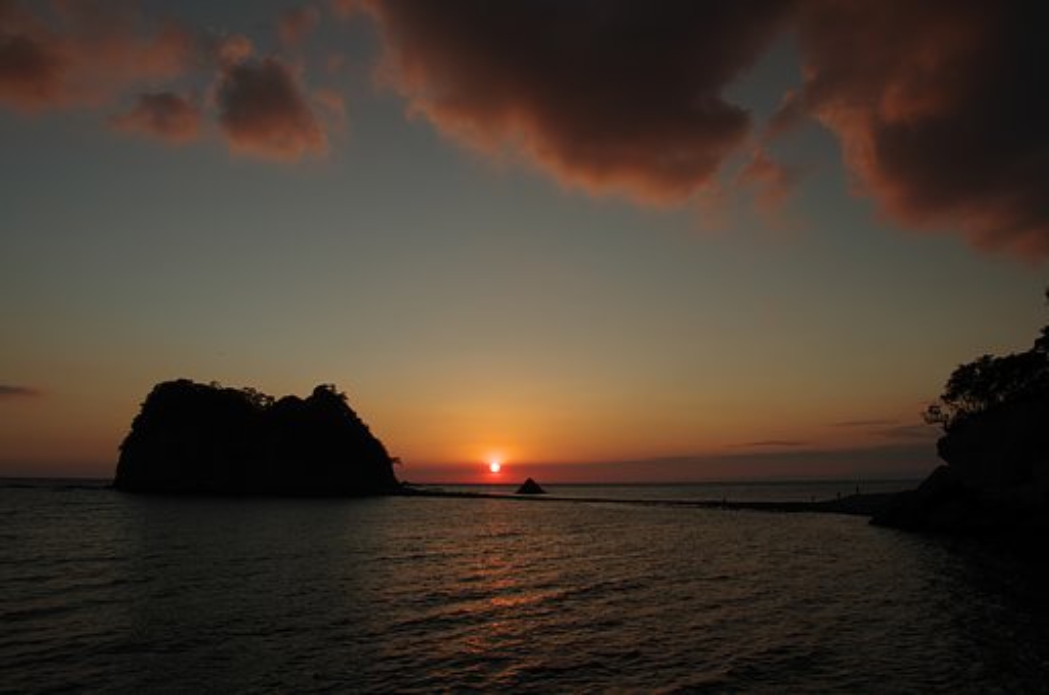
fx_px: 727
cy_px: 348
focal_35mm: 25
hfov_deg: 71.6
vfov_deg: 51.1
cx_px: 524
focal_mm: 17
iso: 200
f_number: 11
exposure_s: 1/80
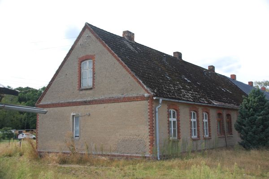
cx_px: 134
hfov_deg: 49.6
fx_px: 291
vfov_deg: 34.2
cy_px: 90
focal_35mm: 39
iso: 320
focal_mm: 26
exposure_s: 1/500
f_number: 5.6
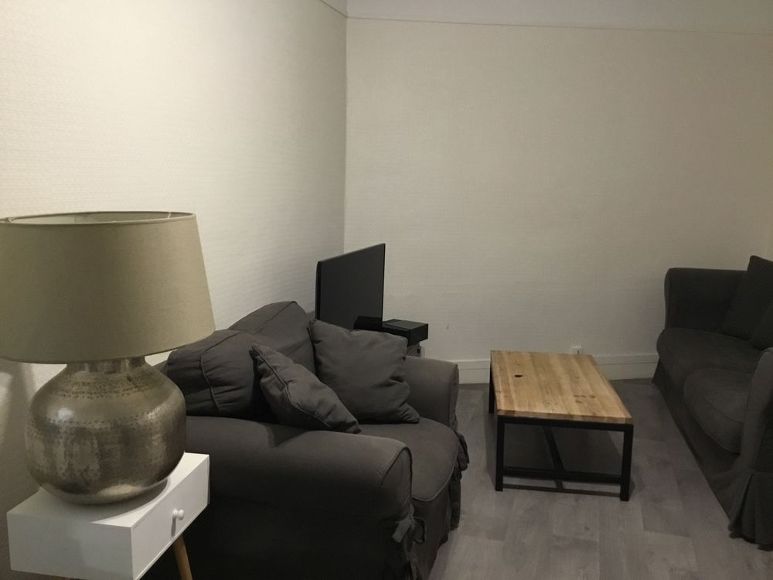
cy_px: 290
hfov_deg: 58.4
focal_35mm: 31
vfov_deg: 45.4
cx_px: 386
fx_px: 692
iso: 250
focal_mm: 3.3
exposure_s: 1/33
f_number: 2.4
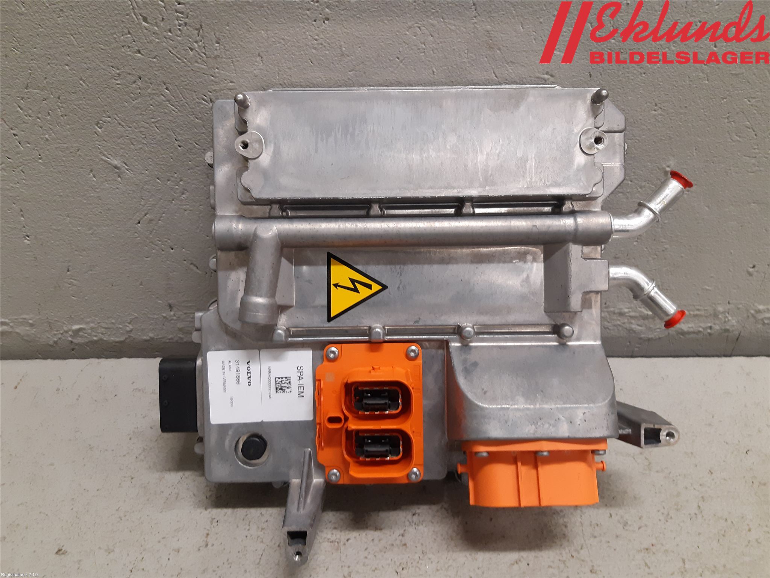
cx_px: 385
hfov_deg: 67.3
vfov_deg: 53.1
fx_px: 578
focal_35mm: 26
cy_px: 289
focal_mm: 3.93
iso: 160
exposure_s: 1/50
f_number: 1.7
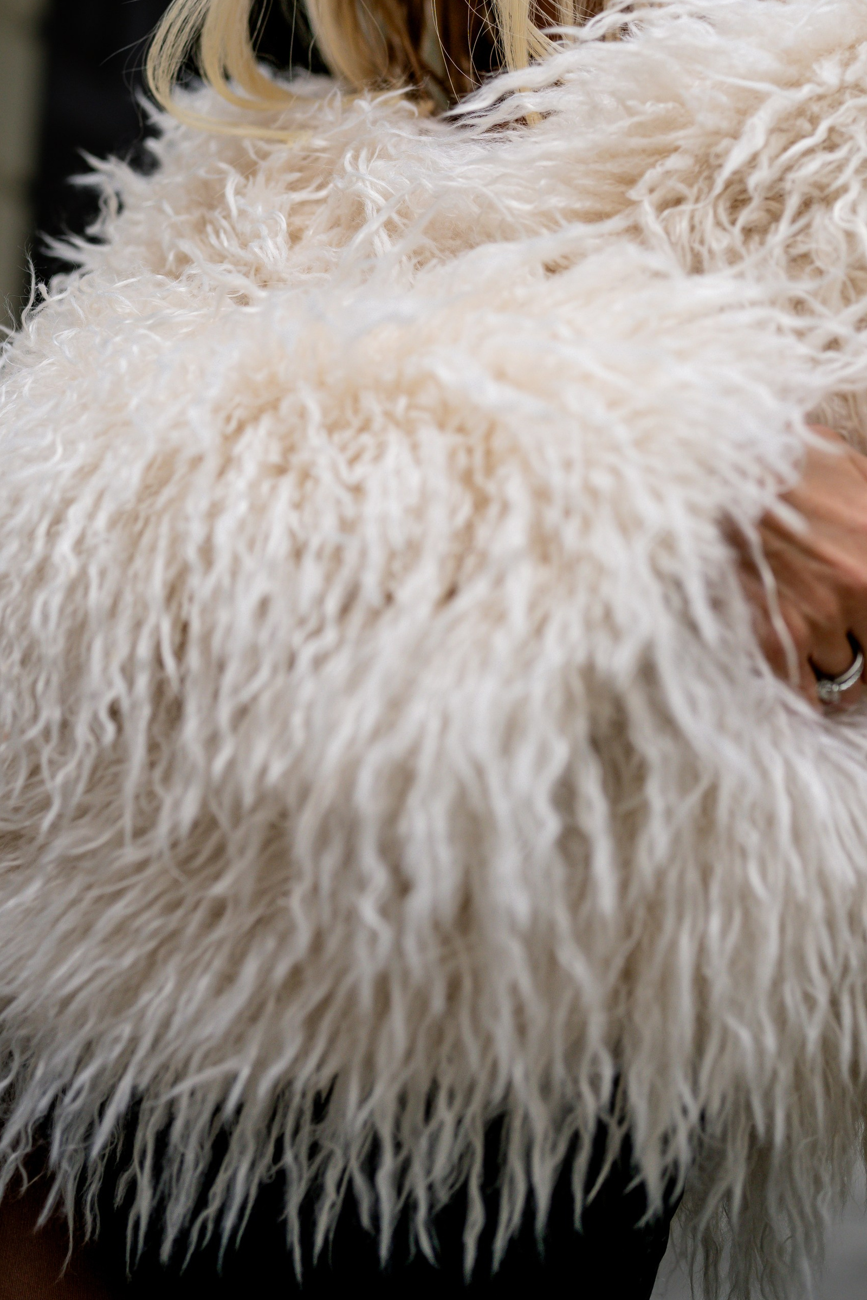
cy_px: 278
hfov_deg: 24.2
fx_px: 2023
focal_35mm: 56
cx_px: 447
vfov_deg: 34.6
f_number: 1.8
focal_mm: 35
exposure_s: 1/2000
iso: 250
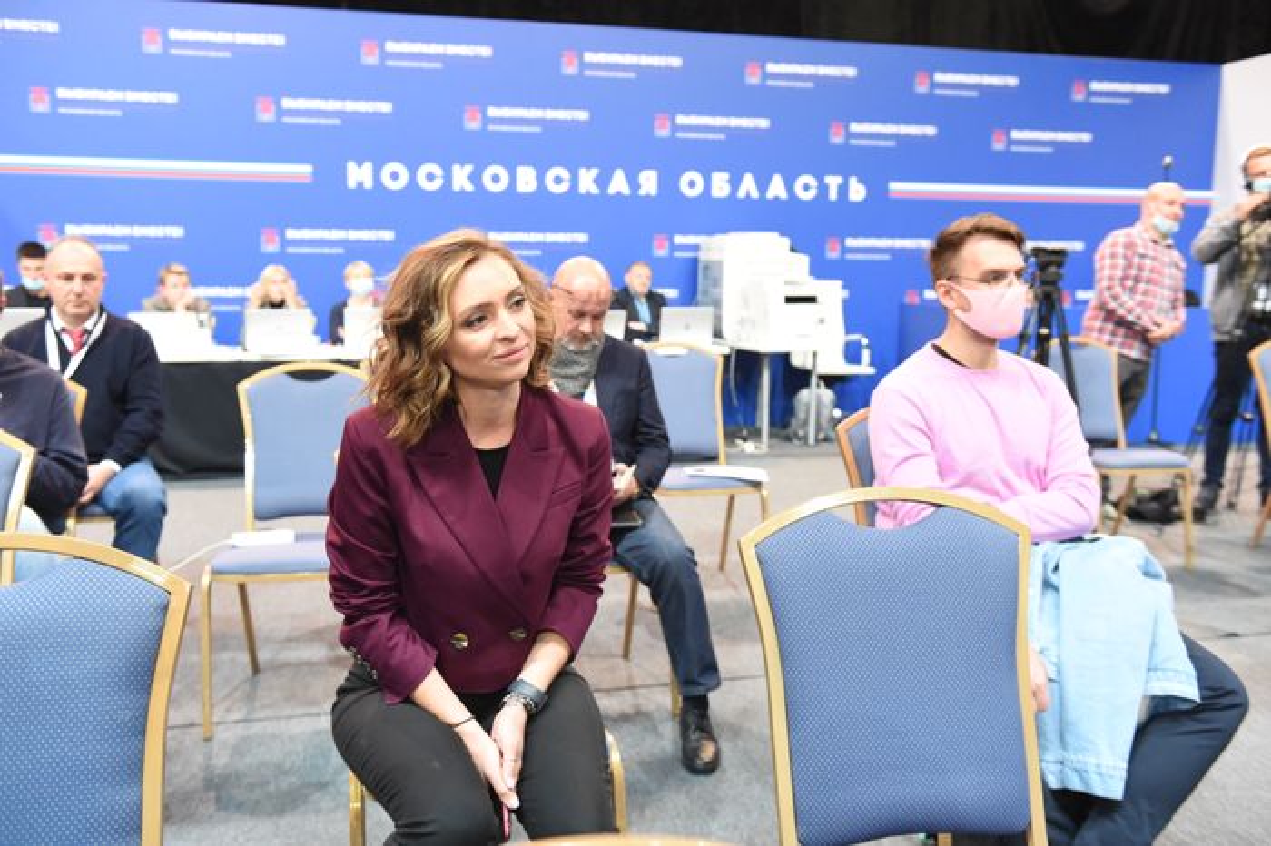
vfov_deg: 41.1
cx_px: 636
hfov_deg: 58.7
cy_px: 423
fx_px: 1129
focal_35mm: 32
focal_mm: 32
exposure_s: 1/320
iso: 10000
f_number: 4.5
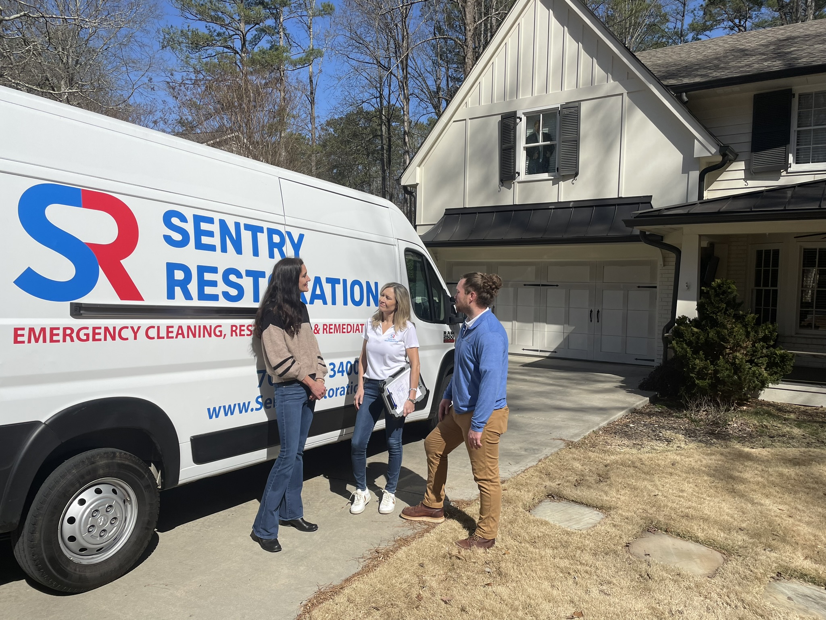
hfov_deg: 67.3
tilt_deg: -3.3
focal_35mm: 26
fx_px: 620
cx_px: 413
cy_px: 310
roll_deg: -1.1
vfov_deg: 53.1
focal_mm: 4.2
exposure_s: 1/6494
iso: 32
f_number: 1.6
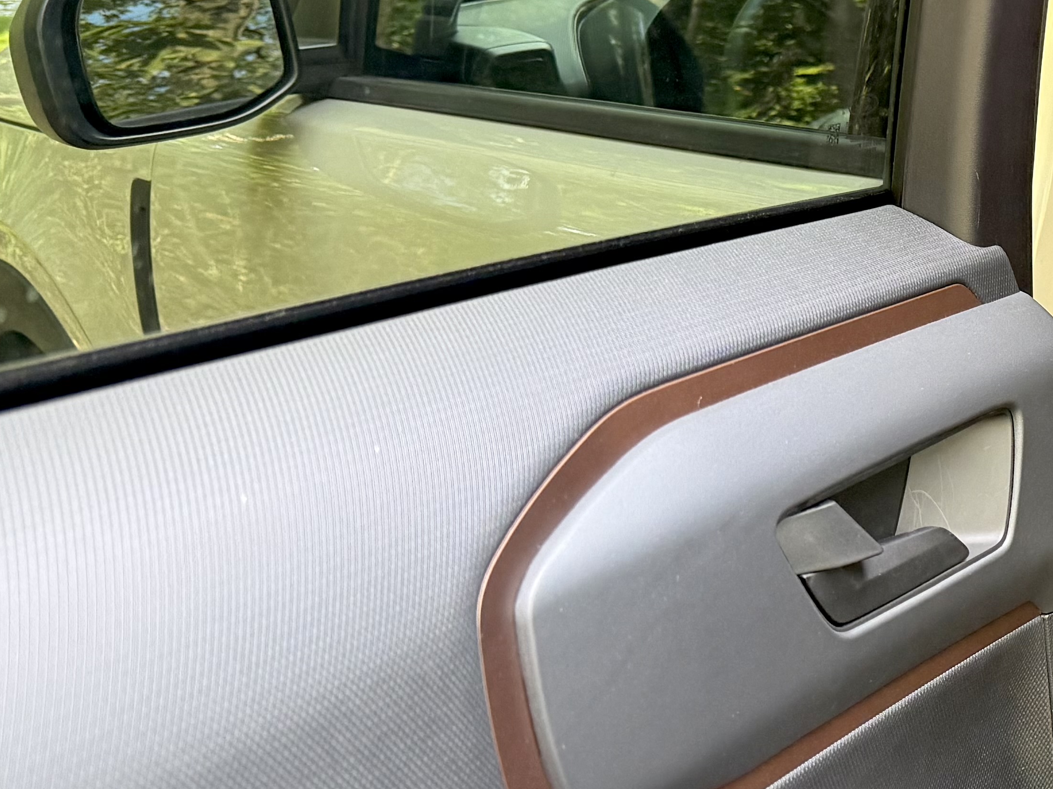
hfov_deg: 27.0
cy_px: 454
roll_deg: +0.5
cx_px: 1308
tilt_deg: -19.1
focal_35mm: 62
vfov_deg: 23.6
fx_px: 1886
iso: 320
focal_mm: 6.76
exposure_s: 1/60
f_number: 1.78
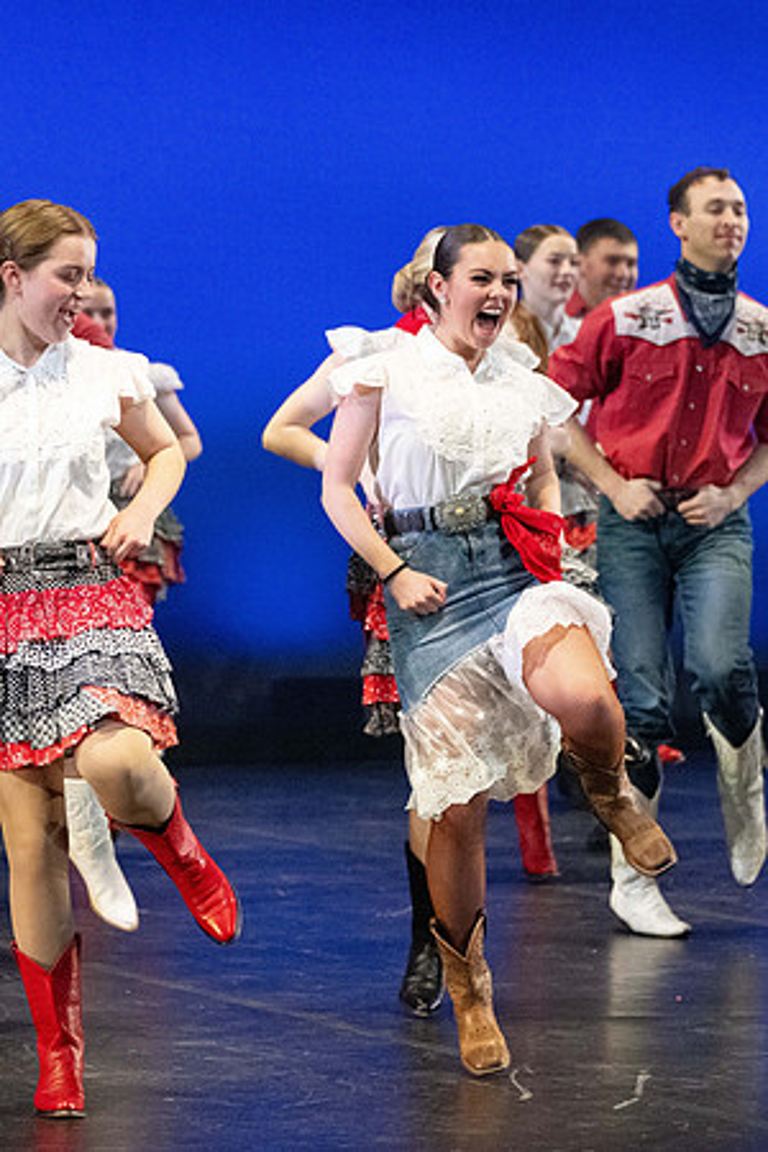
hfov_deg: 7.6
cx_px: 344
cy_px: 629
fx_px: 5766
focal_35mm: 180
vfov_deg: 11.4
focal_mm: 110
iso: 10000
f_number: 3.5
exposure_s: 1/800
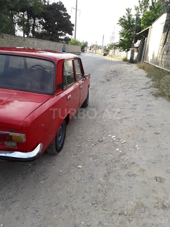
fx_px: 177
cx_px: 85
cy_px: 114
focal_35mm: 27
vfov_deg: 65.3
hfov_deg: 51.4
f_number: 1.9
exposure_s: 1/469
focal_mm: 3.6
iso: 40
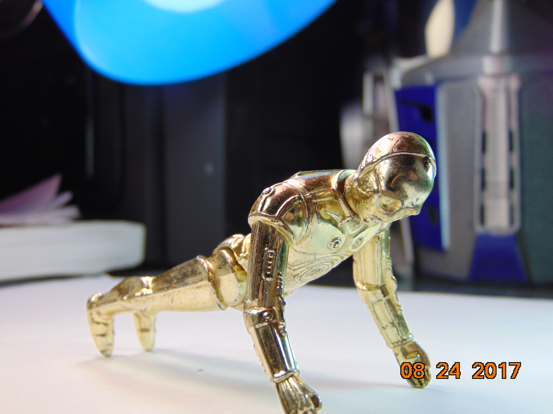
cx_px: 276
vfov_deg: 29.1
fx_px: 799
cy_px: 207
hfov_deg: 38.2
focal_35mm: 50
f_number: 3.5
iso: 80
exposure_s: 1/200
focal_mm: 9
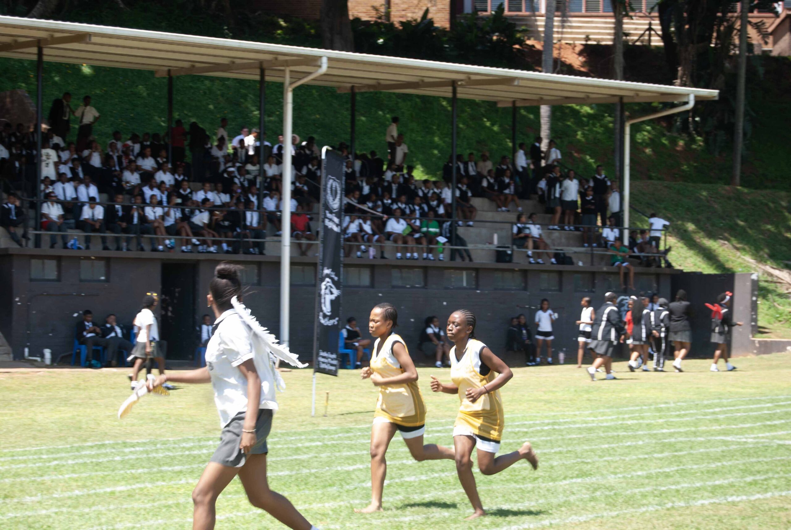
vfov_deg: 16.6
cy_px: 265
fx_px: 1815
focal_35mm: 82
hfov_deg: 24.6
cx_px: 396
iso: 110
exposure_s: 1/125
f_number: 5.6
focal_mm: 55
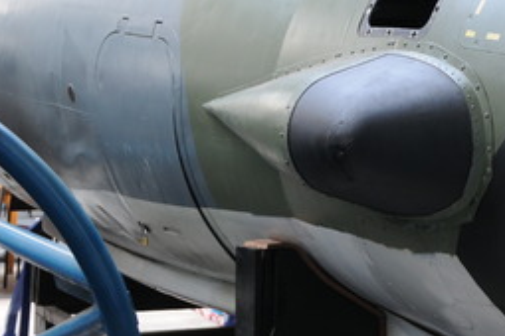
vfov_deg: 14.3
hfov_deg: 20.8
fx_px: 1335
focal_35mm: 95
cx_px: 489
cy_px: 60
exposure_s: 1/80
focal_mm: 27
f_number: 5
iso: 400
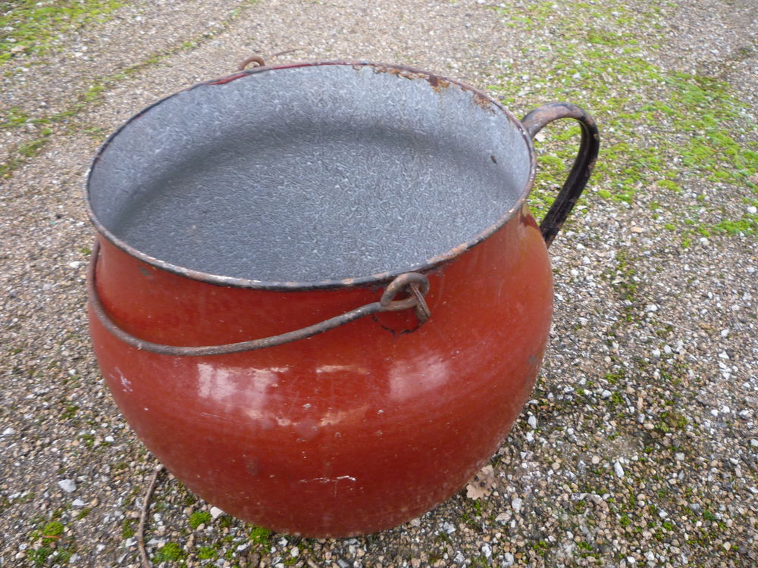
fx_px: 657
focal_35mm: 30
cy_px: 284
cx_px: 379
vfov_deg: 46.8
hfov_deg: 60.0
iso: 125
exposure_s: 1/30
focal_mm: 5.2
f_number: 3.3
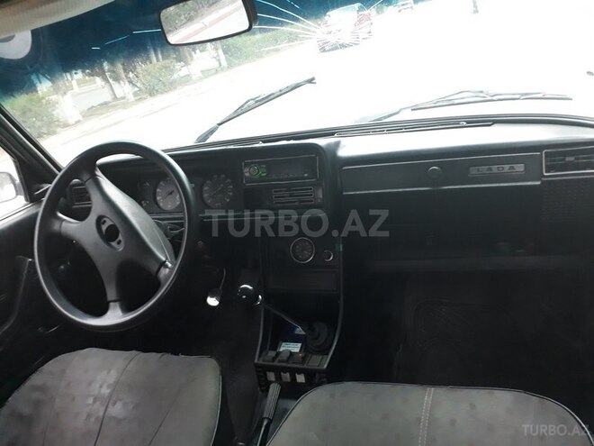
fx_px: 463
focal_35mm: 27
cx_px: 297
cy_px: 223
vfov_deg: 51.4
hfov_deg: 65.3
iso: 250
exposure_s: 1/17
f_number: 1.9
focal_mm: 3.6
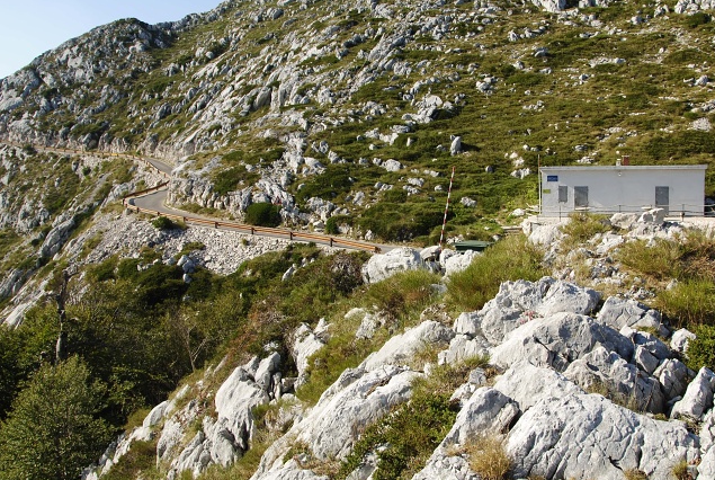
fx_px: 677
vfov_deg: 39.0
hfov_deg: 55.5
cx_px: 405
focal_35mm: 34
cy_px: 234
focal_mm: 18
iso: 100
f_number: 10
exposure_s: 1/80
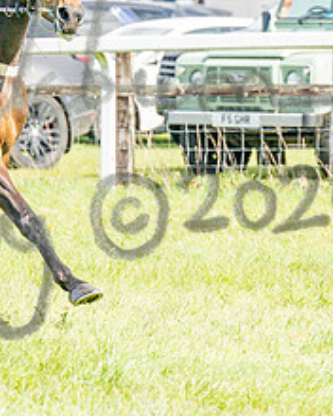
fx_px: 6098
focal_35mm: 495
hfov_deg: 3.1
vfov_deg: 3.9
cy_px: 15
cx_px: 66
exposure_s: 1/2500
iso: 200
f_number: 4
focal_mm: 115
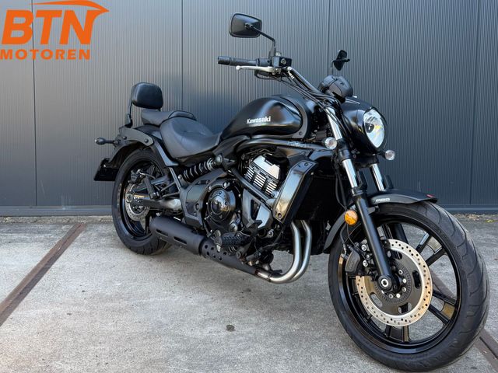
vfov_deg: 56.8
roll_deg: +0.1
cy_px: 186
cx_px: 249
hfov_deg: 71.6
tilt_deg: -4.5
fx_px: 345
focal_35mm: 24
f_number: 1.78
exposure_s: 1/121
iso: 64
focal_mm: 6.76
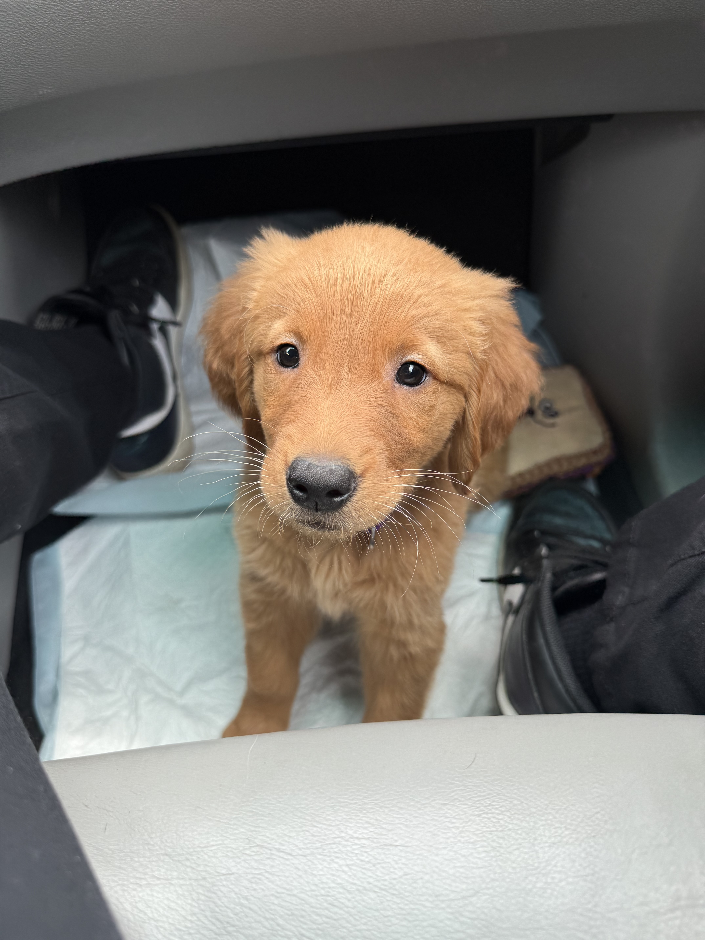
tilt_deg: -48.3
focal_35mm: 24
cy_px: 470
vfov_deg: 71.6
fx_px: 652
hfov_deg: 56.8
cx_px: 352
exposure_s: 1/262
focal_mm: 6.76
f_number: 1.78
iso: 64
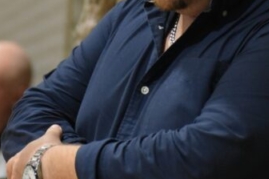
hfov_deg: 4.4
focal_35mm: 464
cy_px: 7
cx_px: 124
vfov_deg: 3.0
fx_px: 3465
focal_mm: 130
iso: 3200
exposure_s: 1/125
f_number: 4.8
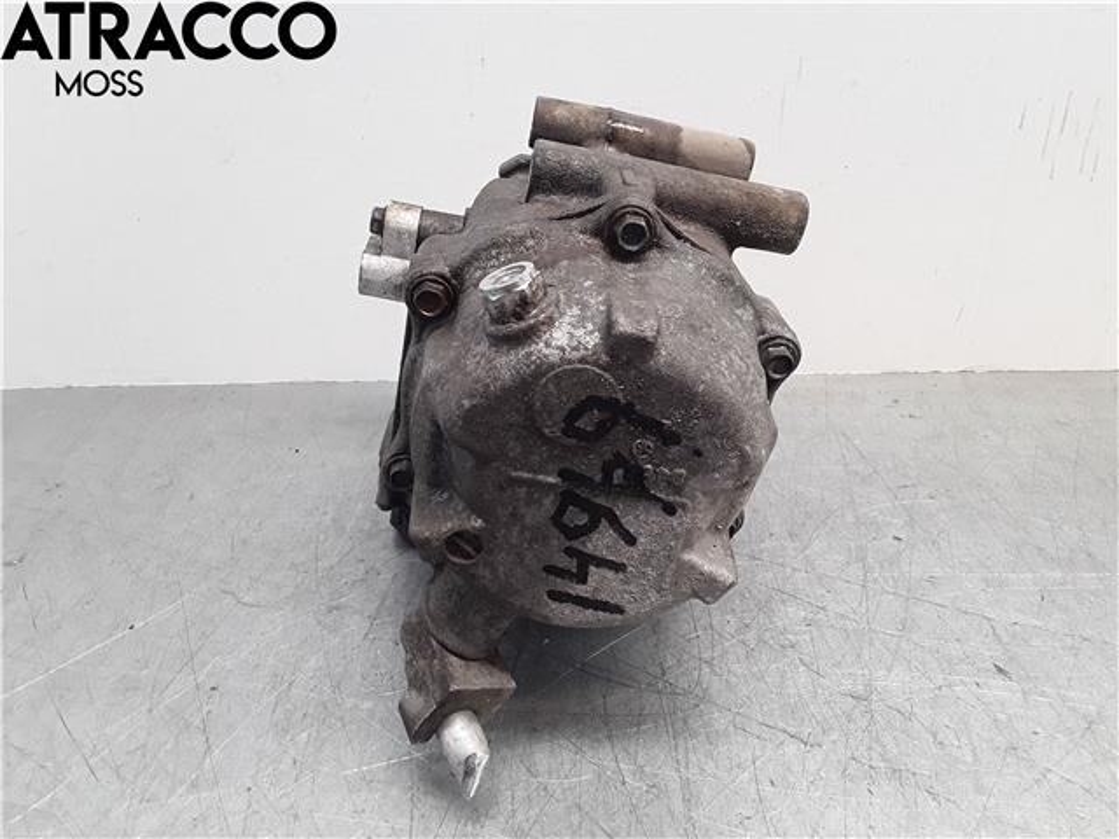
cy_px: 420
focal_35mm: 28
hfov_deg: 63.4
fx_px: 905
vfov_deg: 49.7
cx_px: 560
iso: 50
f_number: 1.9
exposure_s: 1/50
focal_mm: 2.91
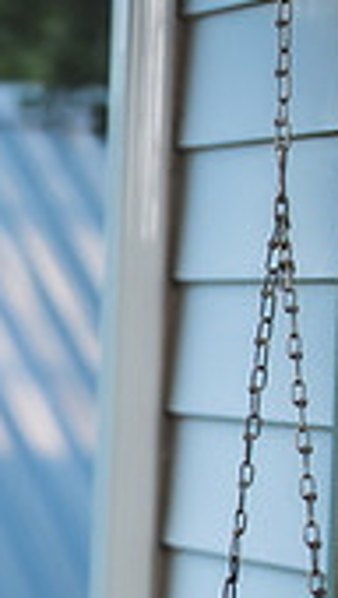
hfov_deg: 3.4
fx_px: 5687
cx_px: -554
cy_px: 624
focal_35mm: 358
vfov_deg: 6.0
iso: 100
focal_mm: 98
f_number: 2.8
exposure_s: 1/125
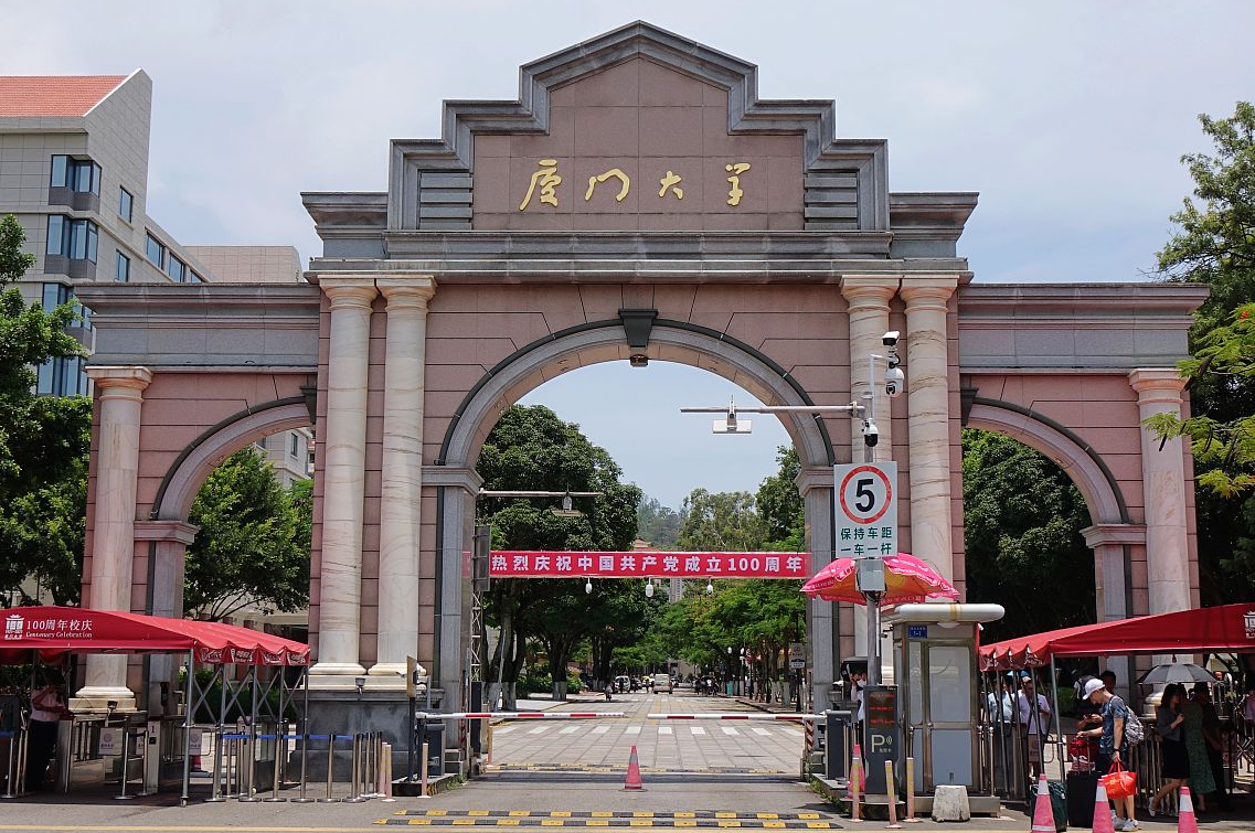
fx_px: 1323
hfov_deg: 50.7
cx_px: 628
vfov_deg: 35.0
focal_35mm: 38
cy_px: 409
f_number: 5
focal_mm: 13.1
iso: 100
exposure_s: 1/800
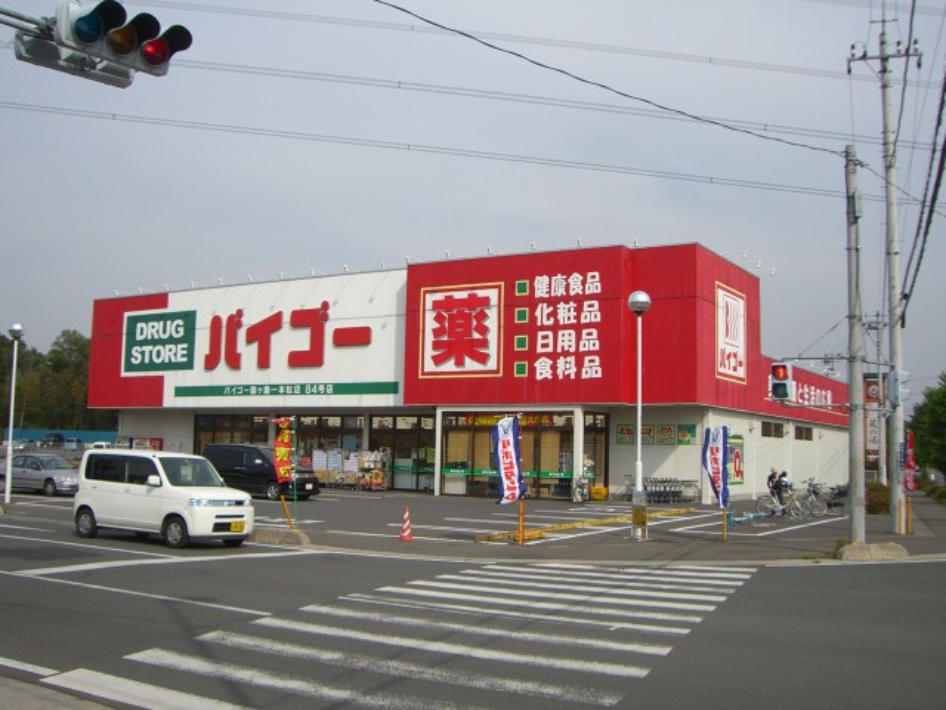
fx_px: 1038
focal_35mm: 38
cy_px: 355
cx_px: 473
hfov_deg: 49.0
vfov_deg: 37.7
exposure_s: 1/1000
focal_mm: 6.2
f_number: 4.3
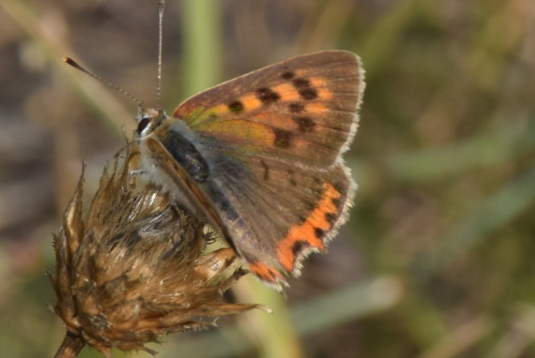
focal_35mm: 239
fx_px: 3554
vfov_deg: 5.8
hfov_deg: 8.6
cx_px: 241
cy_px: 188
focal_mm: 140
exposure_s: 1/160
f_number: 13
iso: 100
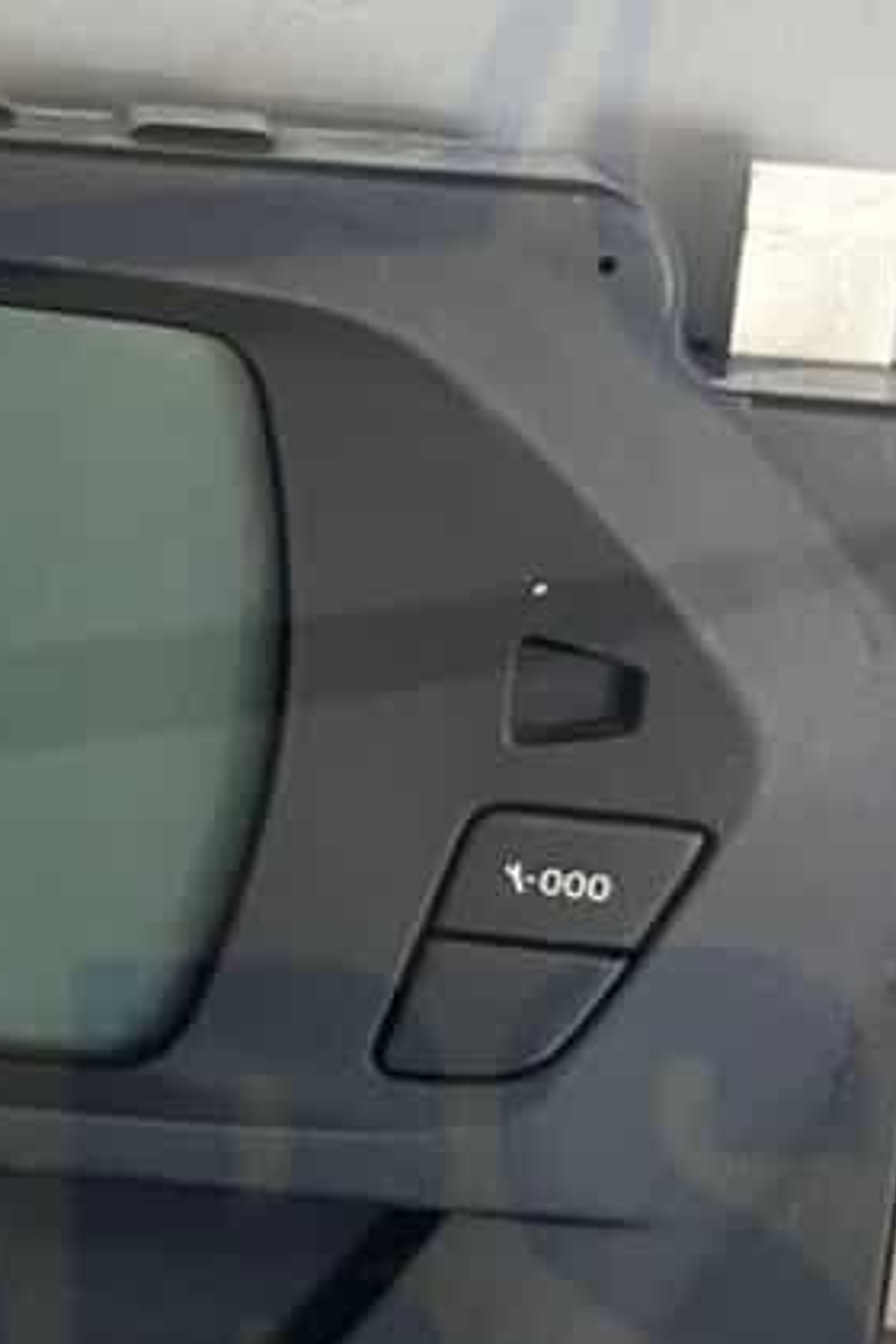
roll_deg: -1.0
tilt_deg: -30.1
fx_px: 4928
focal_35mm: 132
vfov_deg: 15.5
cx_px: -886
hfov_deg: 9.7
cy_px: 563
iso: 100
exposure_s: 1/50
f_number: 1.6
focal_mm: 5.1
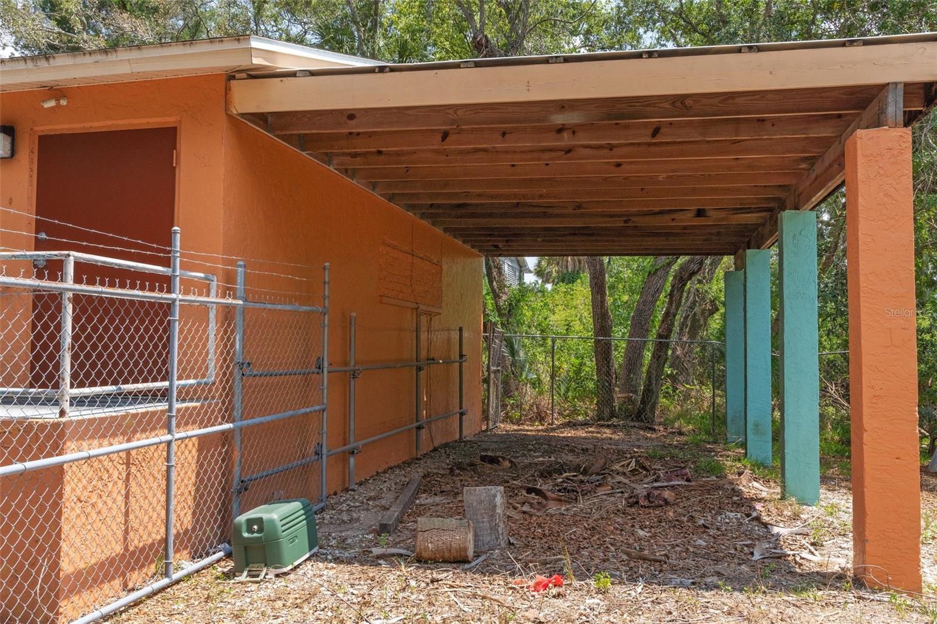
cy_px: 312
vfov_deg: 43.6
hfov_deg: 61.9
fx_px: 781
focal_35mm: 30
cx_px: 468
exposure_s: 1/800
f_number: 8
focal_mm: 20
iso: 320
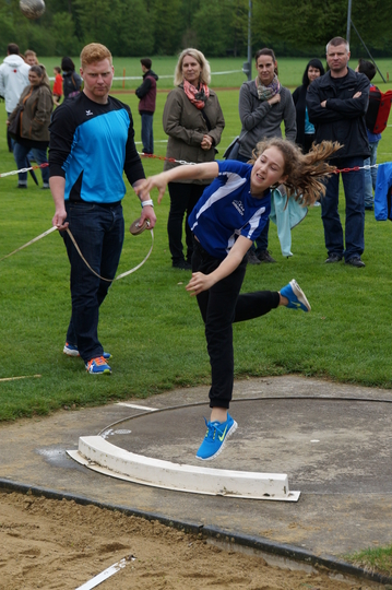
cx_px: 196
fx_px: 1718
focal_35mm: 105
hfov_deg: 13.0
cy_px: 295
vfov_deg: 19.5
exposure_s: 1/400
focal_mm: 70
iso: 400
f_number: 5.6
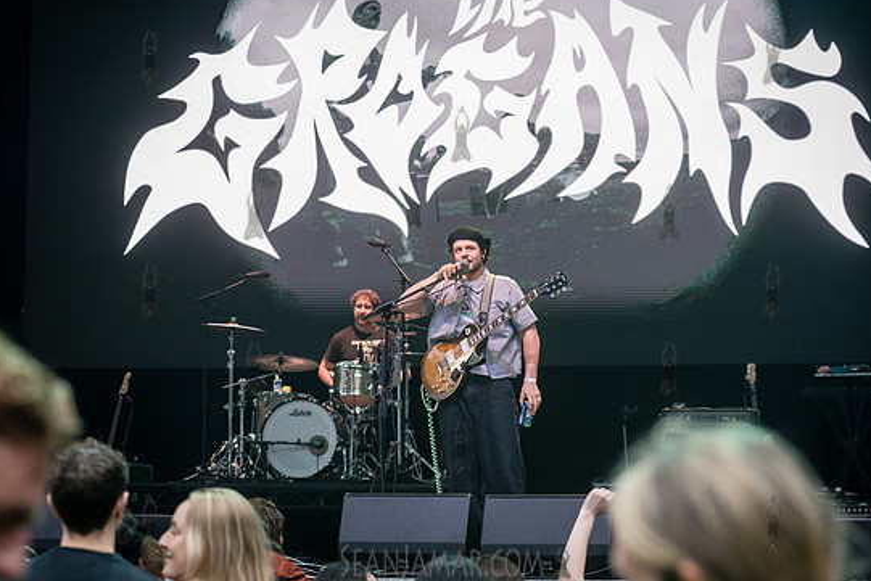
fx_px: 2614
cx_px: 460
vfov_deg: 12.7
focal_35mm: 108
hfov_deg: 18.9
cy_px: 289
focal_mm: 100
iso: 2000
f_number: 4.5
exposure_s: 1/1000
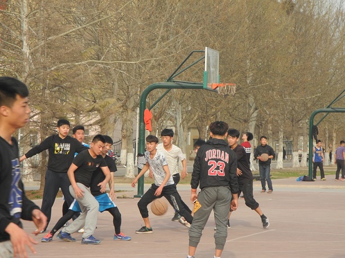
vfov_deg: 7.4
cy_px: 129
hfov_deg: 9.9
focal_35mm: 200
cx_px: 172
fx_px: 1993
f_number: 5.6
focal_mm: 42.6
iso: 100
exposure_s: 1/160
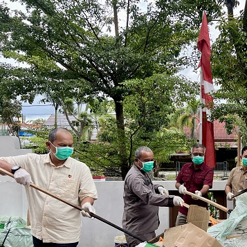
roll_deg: +0.6
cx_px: 238
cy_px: 164
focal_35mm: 45
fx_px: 363
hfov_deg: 34.6
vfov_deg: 37.2
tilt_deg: -1.2
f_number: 1.5
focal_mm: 5.7
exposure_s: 1/1412
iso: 50
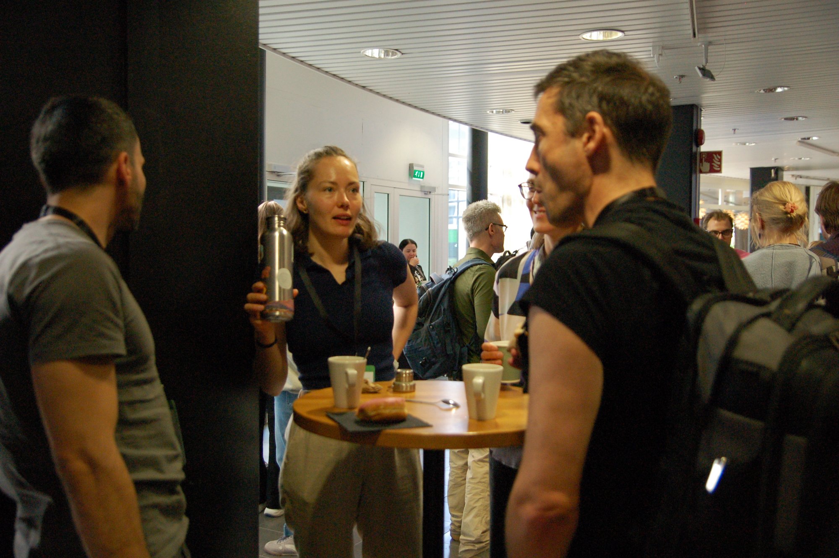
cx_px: 420
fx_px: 768
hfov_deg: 57.3
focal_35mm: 33
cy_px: 279
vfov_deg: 39.9
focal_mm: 22
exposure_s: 1/125
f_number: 2.8
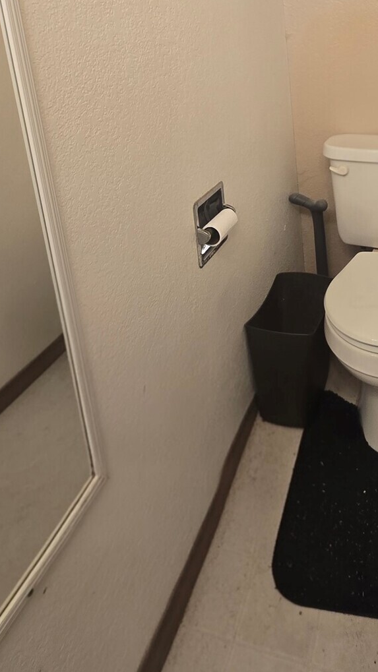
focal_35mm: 20
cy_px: 234
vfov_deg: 84.2
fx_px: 356
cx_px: 346
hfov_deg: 49.3
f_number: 2.2
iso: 125
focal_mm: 2.2
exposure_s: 1/60.2
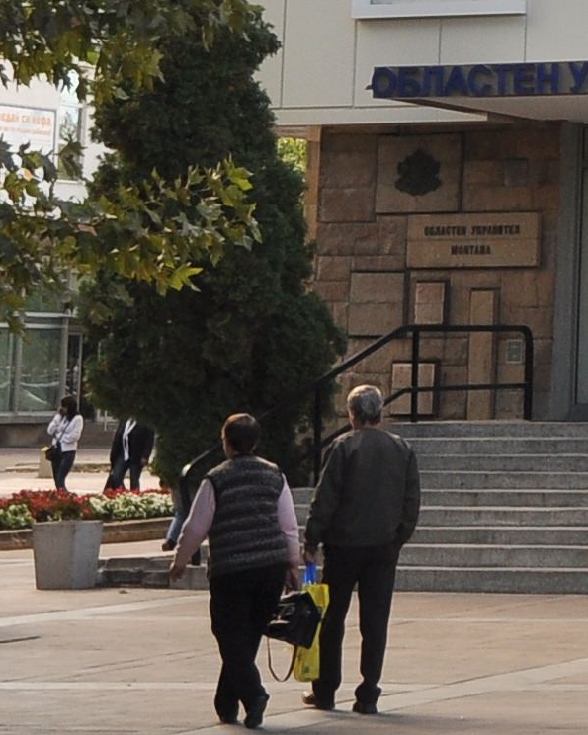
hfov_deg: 7.3
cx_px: 1286
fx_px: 4410
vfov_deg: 9.1
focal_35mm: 203
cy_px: -560
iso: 200
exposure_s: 1/320
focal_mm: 25
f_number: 6.3
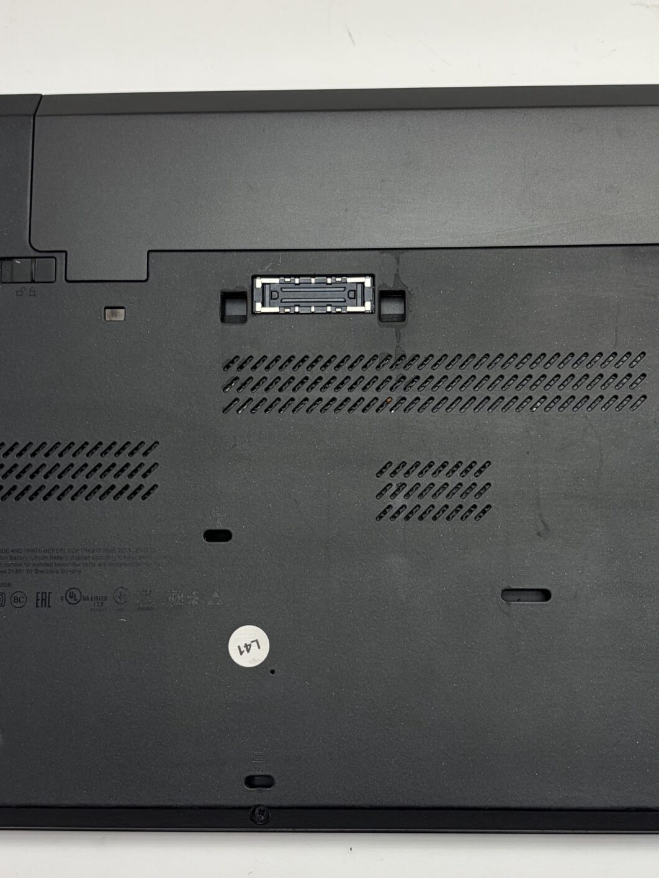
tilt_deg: -82.1
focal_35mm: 47
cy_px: 465
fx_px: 1193
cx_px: 378
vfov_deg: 40.4
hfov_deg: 30.8
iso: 40
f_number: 1.6
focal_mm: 5.96
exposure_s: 1/100
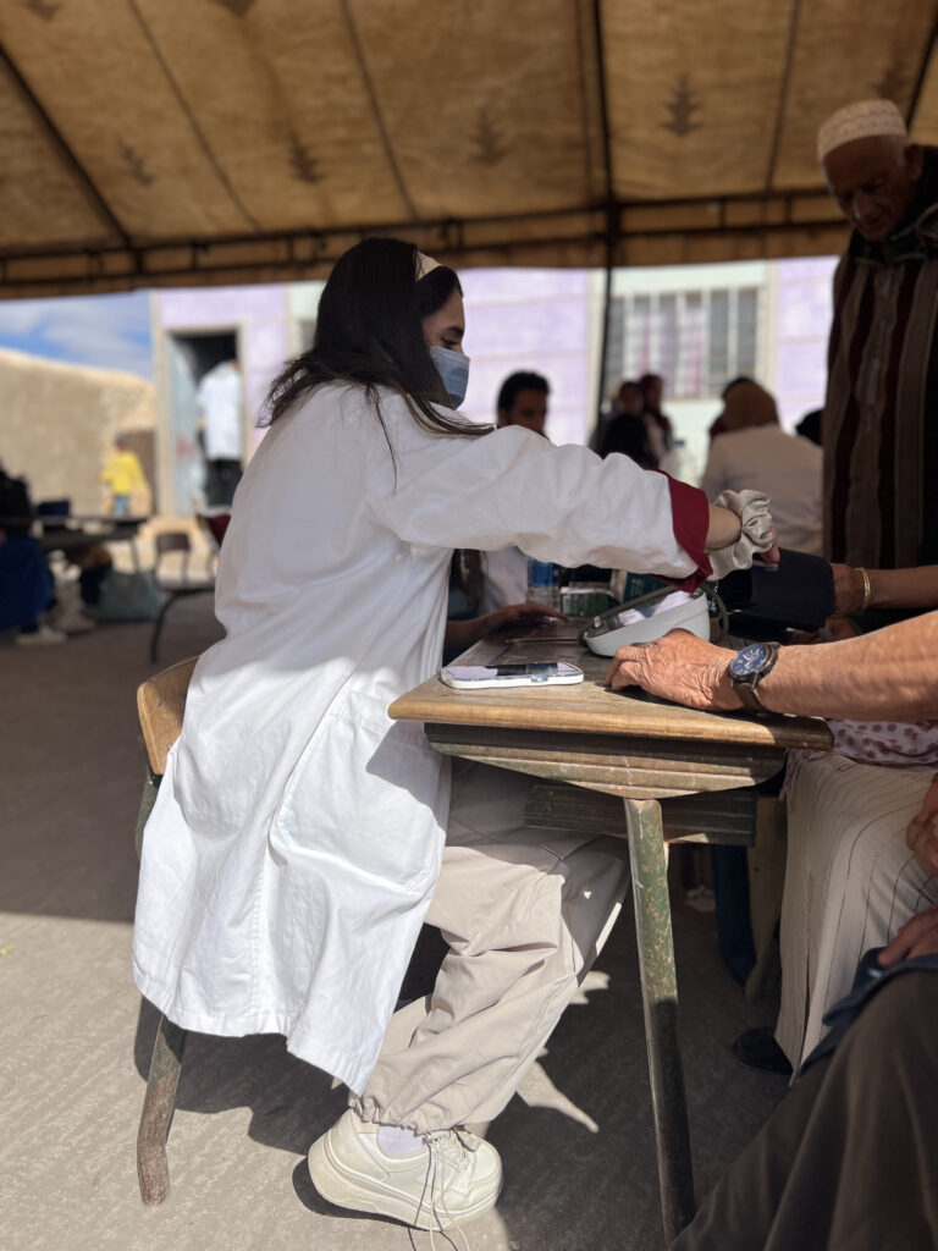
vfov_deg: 67.3
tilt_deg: -6.3
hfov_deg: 53.1
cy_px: 626
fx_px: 939
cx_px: 469
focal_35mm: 26
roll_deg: +0.0
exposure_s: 1/6211
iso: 50
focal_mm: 5.7
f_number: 1.5
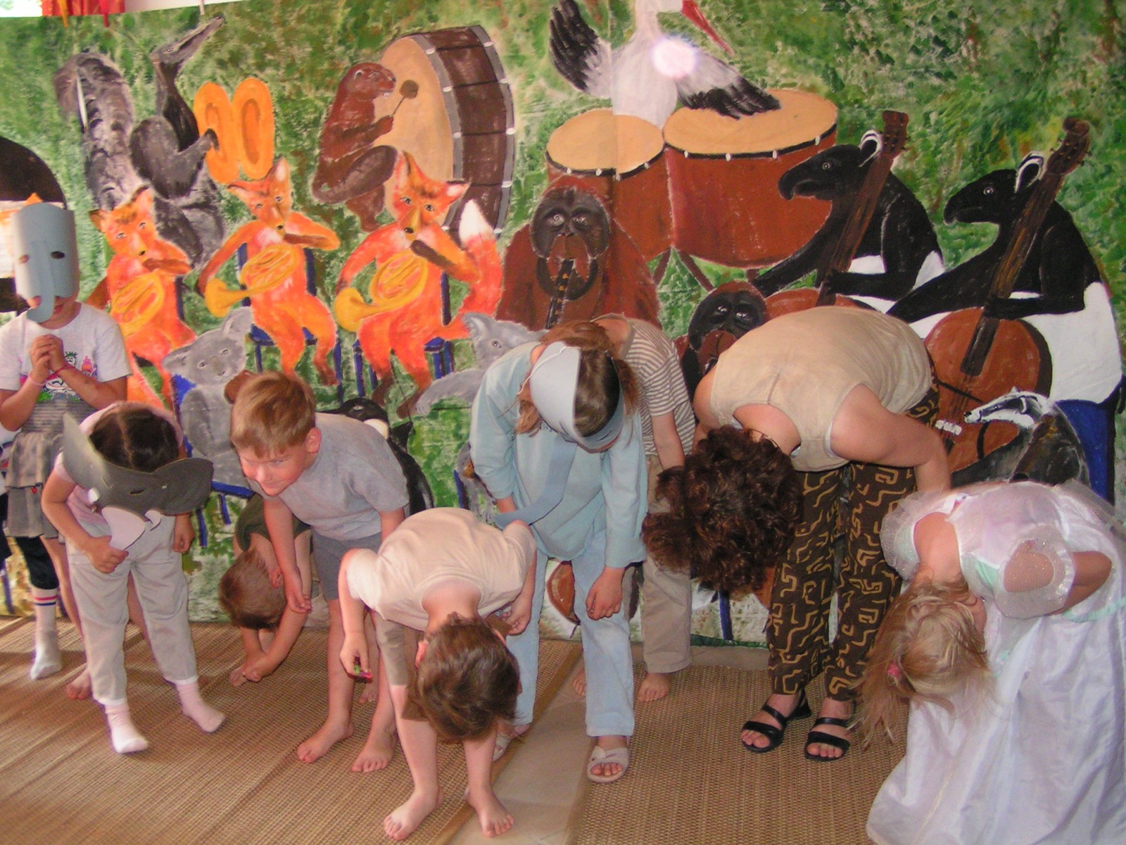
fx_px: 1236
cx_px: 563
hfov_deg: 49.0
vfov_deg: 37.7
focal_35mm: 38
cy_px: 422
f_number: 2.8
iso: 200
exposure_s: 1/40
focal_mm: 5.8
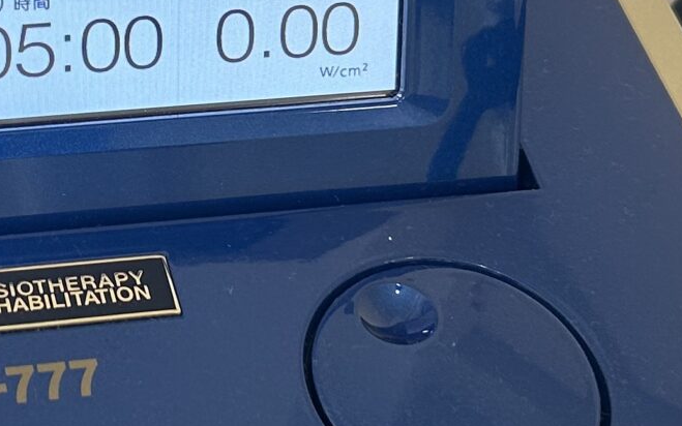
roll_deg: -4.3
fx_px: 1989
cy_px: 74
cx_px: 24
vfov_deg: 12.2
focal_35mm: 107
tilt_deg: -36.7
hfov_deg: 19.0
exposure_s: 1/111
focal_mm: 5.7
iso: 50
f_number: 1.5
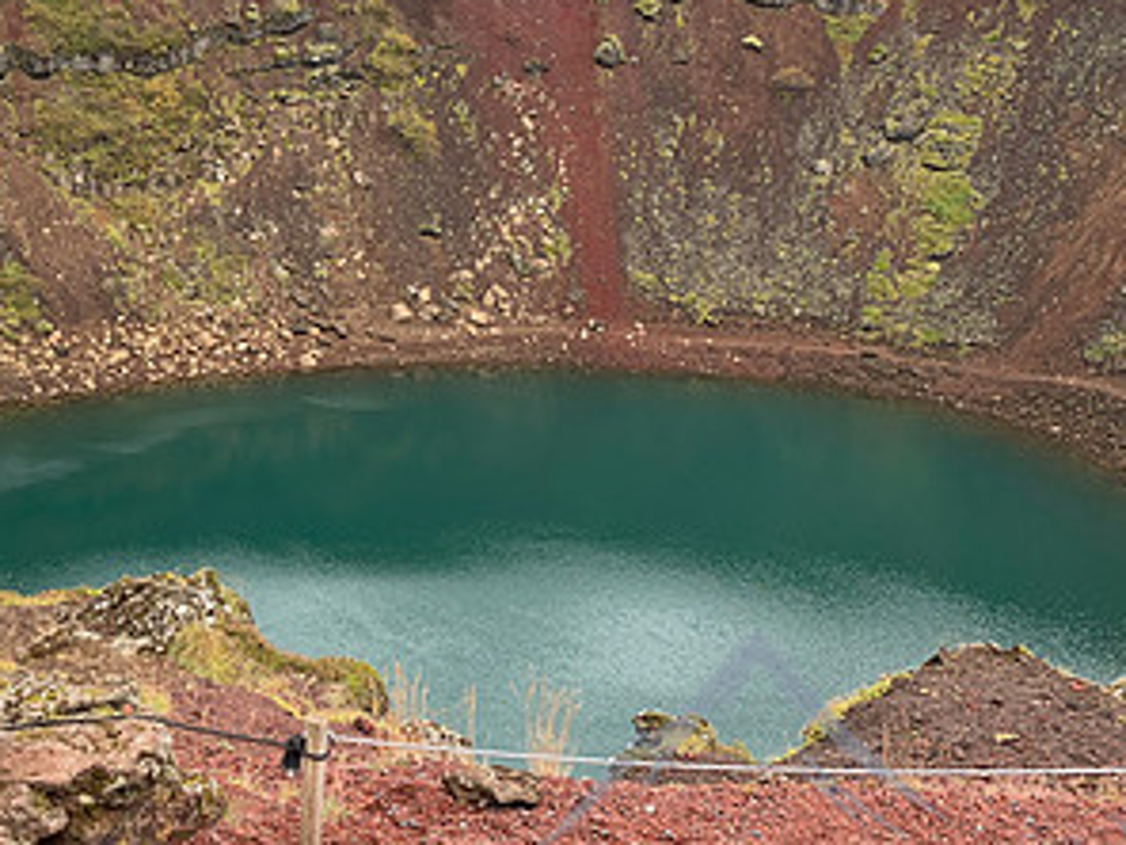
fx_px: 1659
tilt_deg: -15.0
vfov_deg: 28.5
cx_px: 84
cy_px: 314
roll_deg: -0.9
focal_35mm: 51
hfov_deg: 35.0
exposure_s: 1/200
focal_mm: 4.25
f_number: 1.8
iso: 25
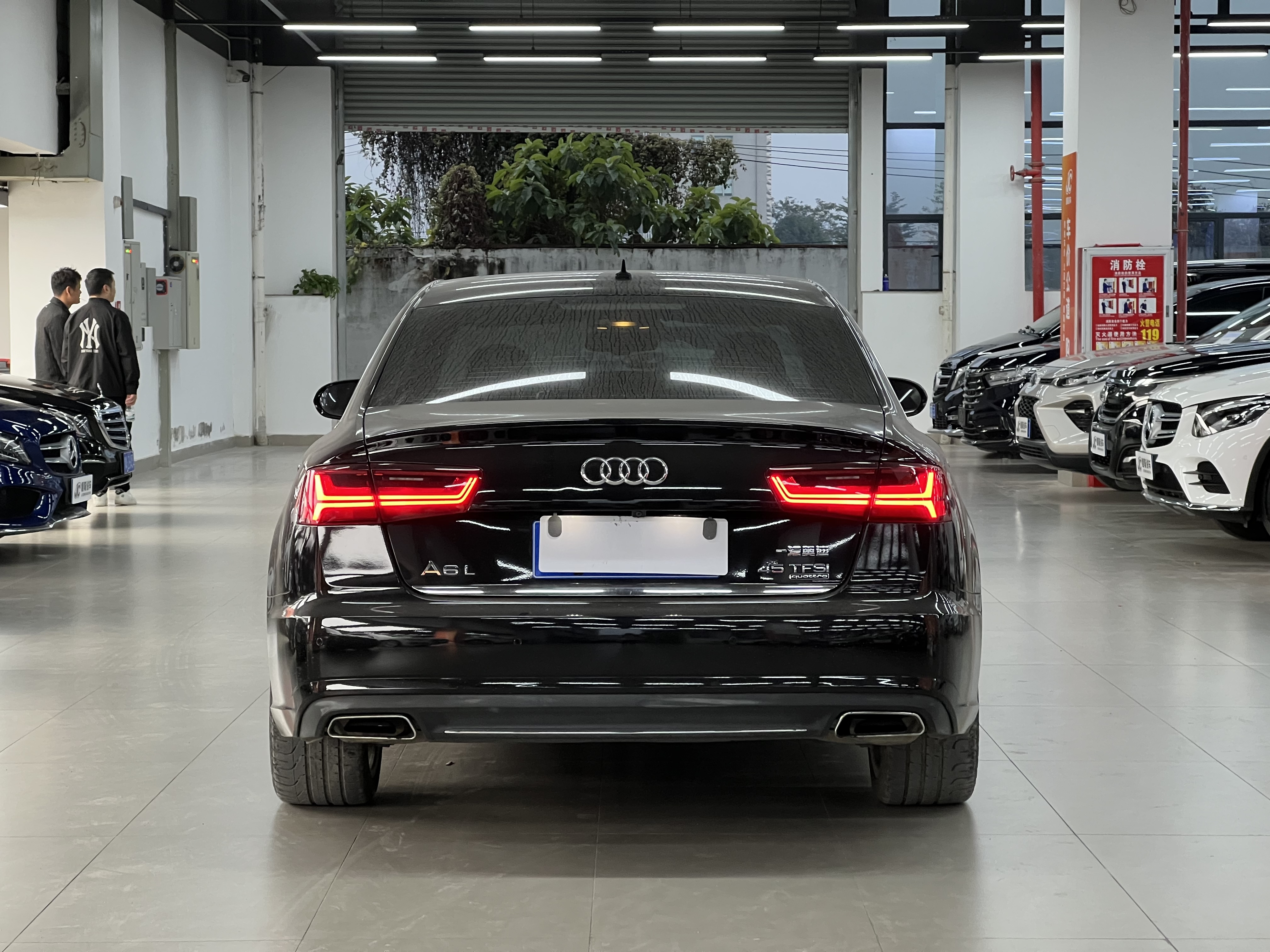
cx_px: 635
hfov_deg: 25.3
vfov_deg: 19.1
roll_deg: +0.7
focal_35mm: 77
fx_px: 2825
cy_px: 476
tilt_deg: -2.4
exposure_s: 1/50
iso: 200
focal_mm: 9
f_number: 2.8
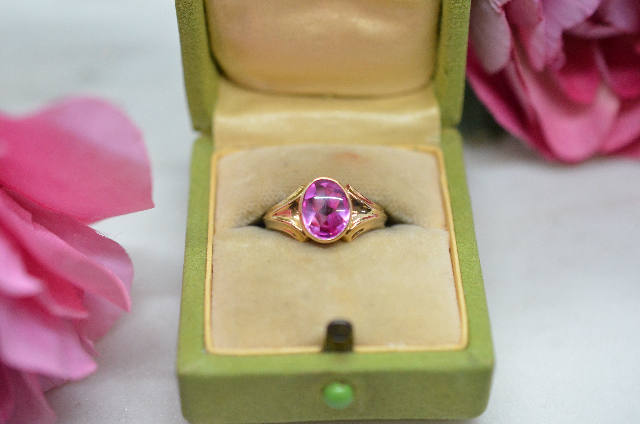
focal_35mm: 60
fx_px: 1064
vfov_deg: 22.5
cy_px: 212
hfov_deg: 33.5
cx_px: 320
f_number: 4
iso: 3200
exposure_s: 1/2000
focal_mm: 40
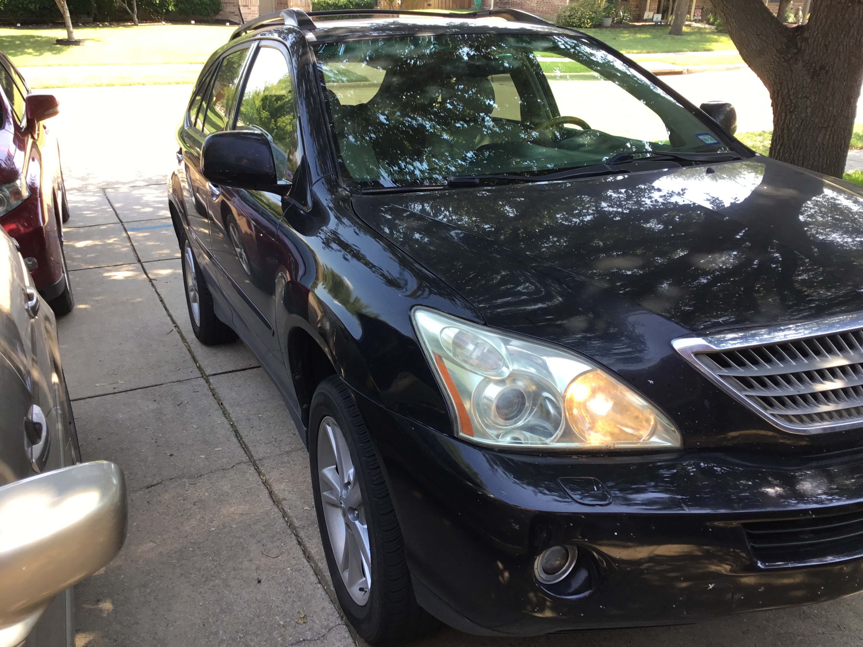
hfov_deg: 58.4
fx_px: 773
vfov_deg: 45.4
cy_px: 324
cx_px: 432
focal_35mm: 31
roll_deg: -2.6
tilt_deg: -23.7
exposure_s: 1/120
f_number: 2.4
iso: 25
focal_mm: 3.3
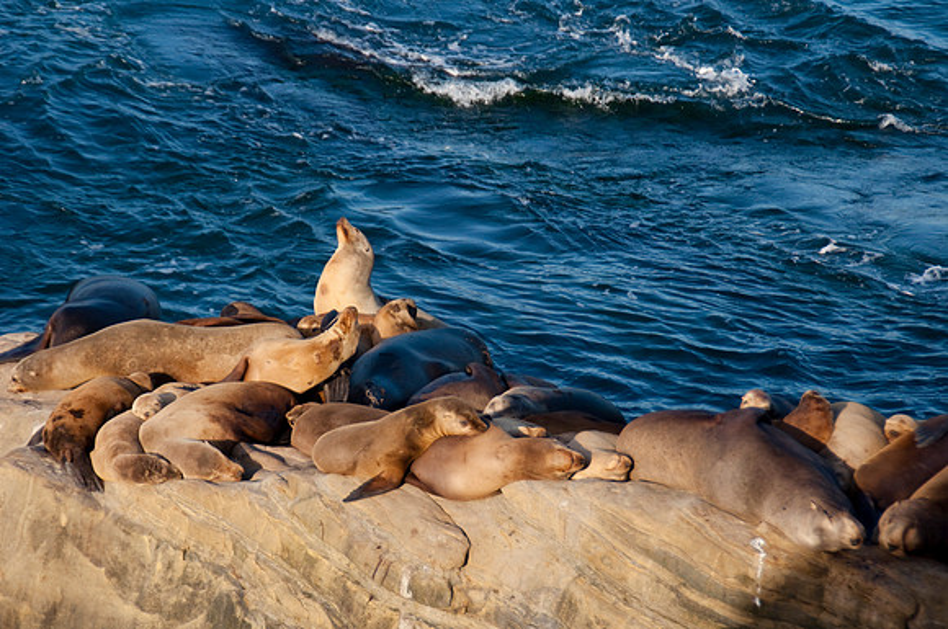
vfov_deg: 8.9
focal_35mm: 153
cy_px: 314
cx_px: 474
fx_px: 4023
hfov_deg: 13.4
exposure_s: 1/1000
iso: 360
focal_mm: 102
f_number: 6
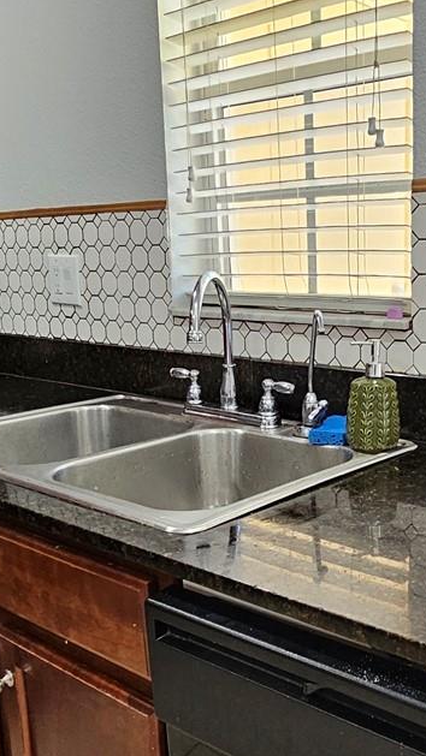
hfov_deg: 32.4
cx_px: 308
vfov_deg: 55.2
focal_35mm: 36
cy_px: 411
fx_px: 723
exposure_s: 1/60
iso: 200
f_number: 2.2
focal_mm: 2.2
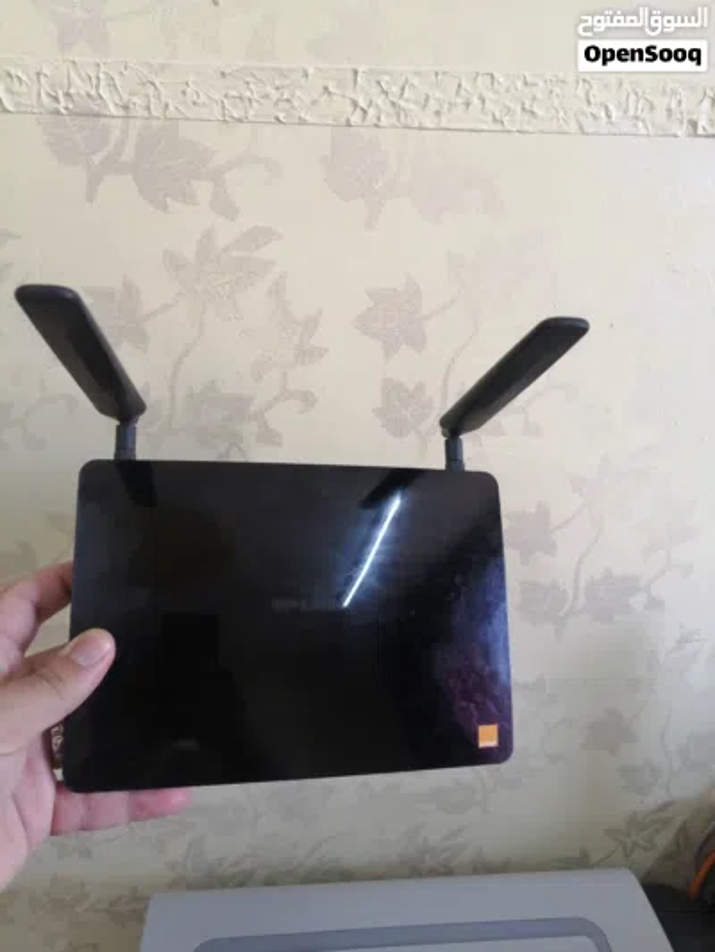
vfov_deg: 65.3
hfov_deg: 51.4
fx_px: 743
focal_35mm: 27
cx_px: 358
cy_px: 476
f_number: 1.8
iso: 200
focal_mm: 3.88
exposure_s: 1/50
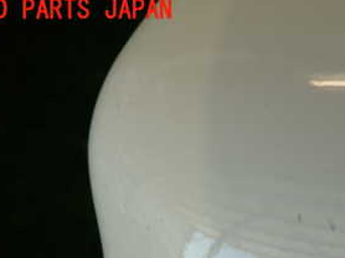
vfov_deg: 25.3
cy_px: 274
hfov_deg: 33.4
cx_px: 319
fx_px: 538
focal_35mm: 54
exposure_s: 1/125
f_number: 2.8
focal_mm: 4.5
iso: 100
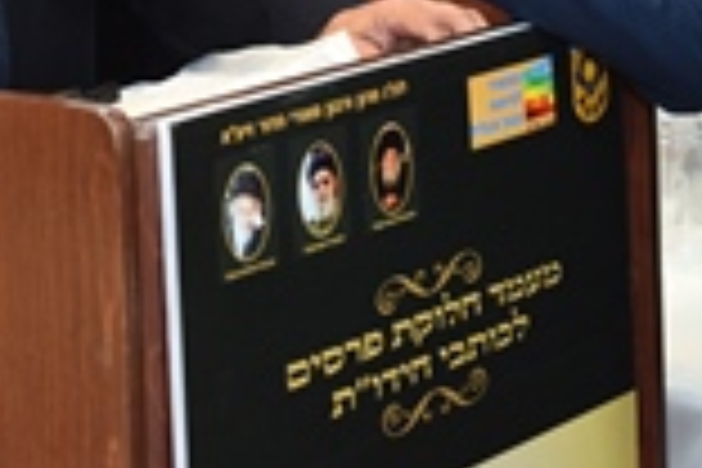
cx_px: 243
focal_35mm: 127
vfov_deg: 10.4
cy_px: -279
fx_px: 2476
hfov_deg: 16.1
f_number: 4.5
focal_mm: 36
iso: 1100
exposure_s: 1/160
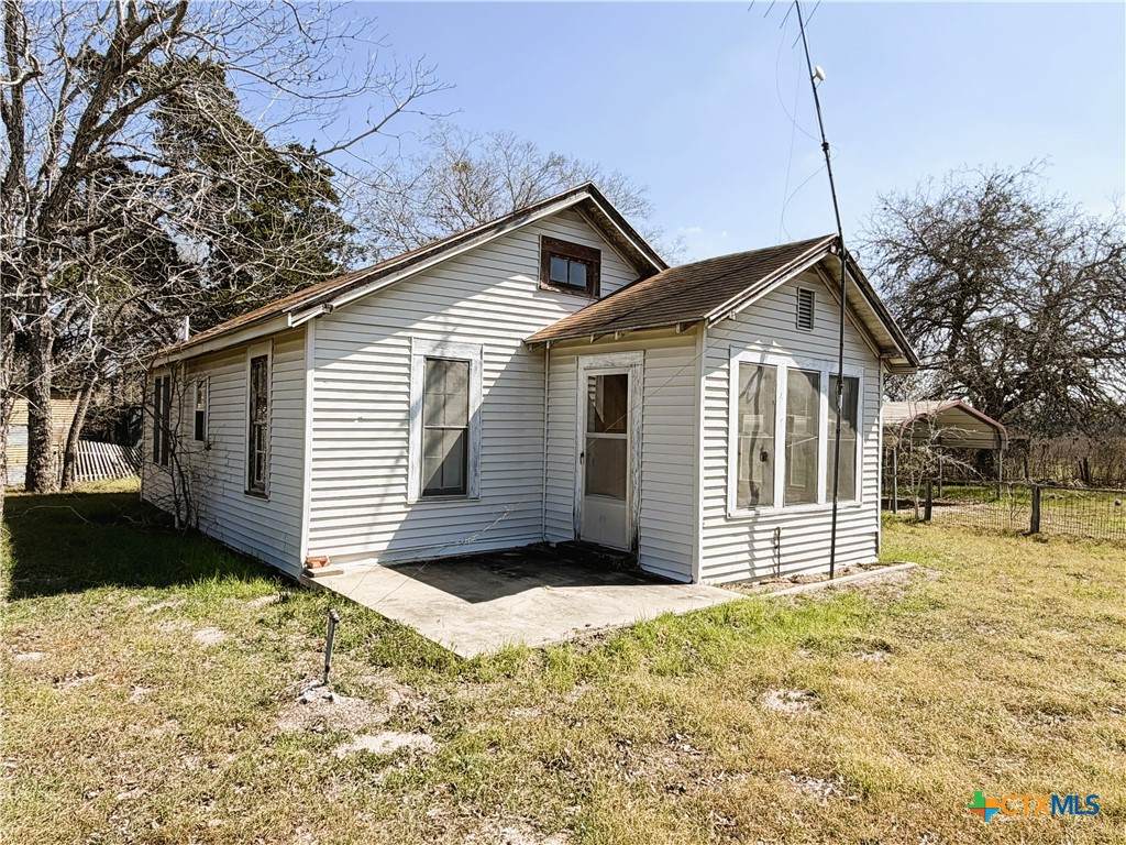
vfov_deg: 61.1
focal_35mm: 22
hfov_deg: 76.4
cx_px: 563
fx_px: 716
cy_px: 422
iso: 20
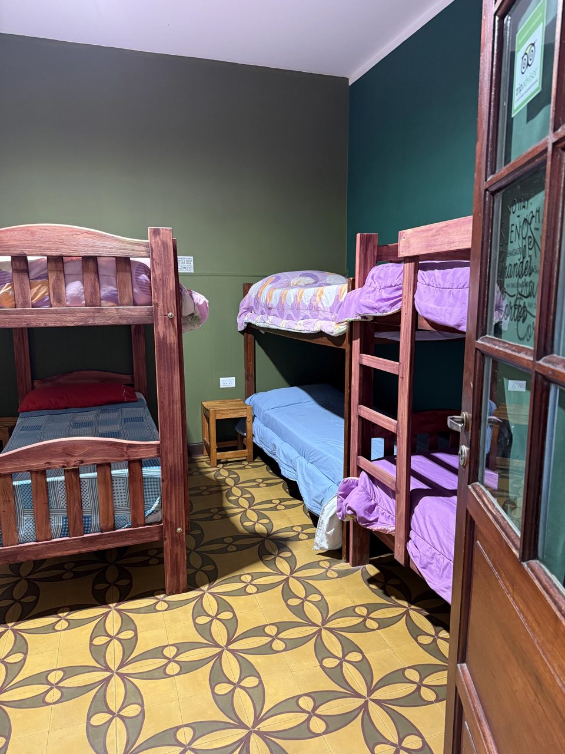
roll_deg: -0.8
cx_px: 282
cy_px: 377
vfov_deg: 71.6
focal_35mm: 24
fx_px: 522
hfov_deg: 56.8
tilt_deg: -10.1
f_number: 1.8
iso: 500
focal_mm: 6.8
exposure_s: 1/50
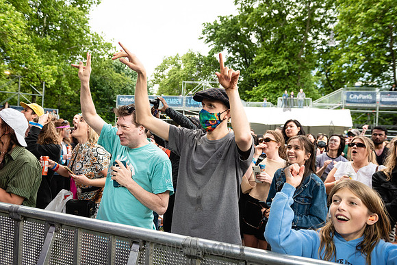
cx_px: 198
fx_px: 320
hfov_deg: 63.6
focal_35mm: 29
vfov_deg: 45.0
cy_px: 132
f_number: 4
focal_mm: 29
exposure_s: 1/320
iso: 500
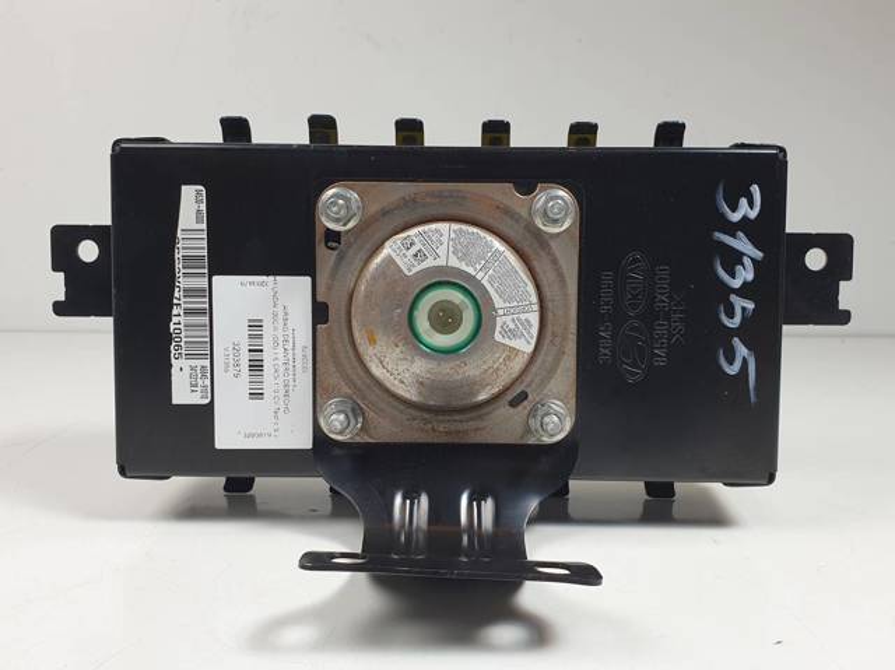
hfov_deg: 67.3
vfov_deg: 53.0
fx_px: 672
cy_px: 335
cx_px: 448
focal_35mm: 26
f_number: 2.4
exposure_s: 1/109
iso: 50
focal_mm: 4.3
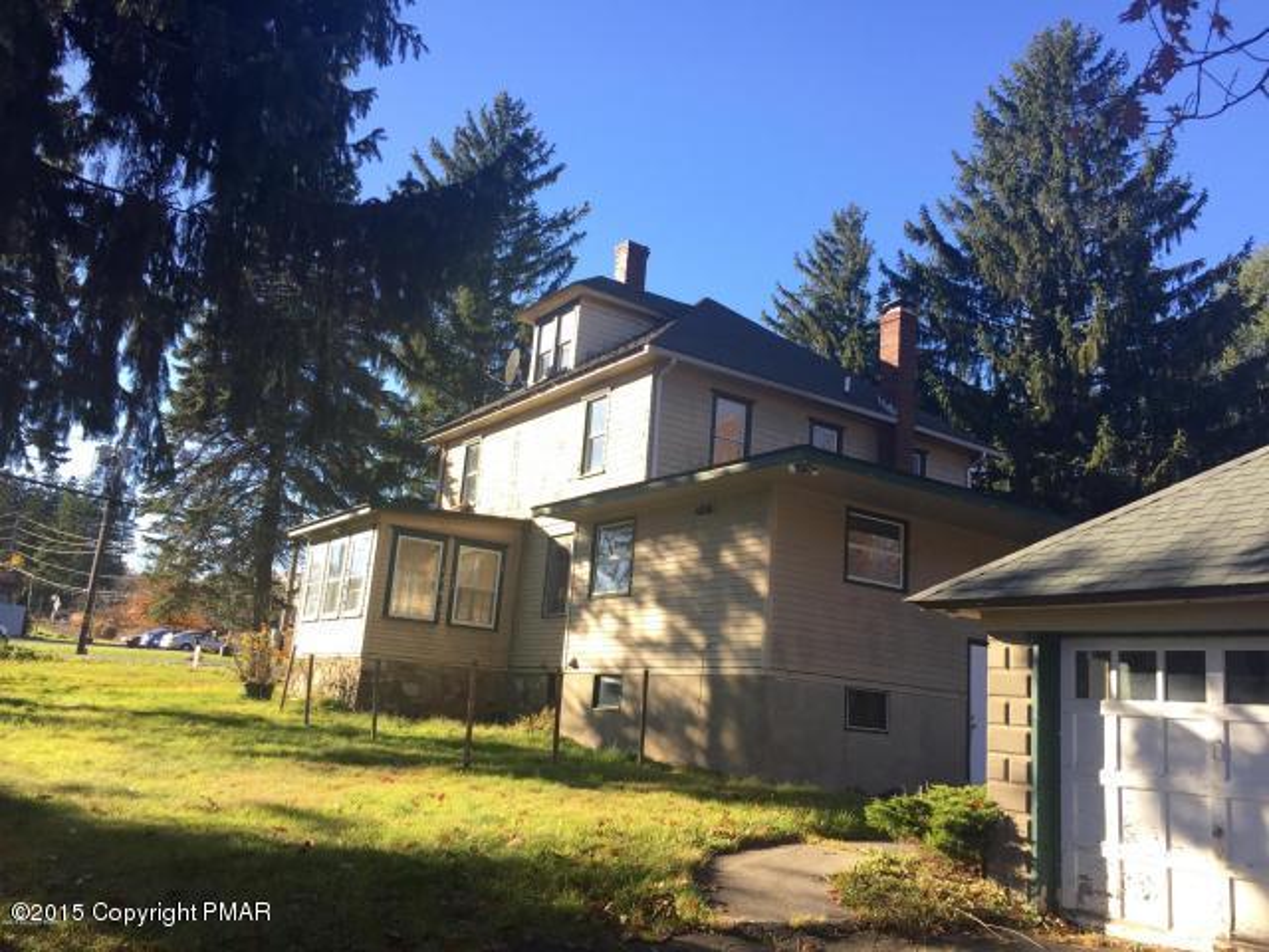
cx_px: 634
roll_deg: -5.0
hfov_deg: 61.7
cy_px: 476
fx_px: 1063
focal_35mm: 29
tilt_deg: +12.7
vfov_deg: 48.2
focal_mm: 4.15
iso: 32
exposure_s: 1/416
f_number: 2.2
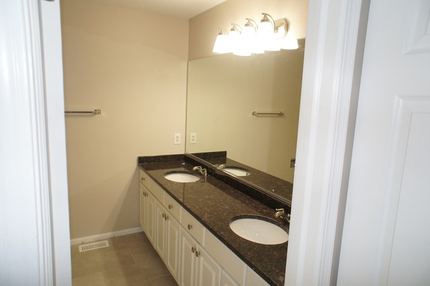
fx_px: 286
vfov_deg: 53.0
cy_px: 143
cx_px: 215
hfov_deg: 73.8
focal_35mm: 24
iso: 1600
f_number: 5
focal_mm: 16
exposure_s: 1/160
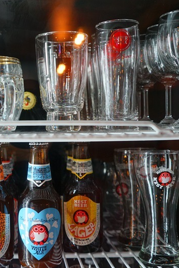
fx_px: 373
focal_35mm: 50
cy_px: 134
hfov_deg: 26.1
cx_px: 19
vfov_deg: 39.6
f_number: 4
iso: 800
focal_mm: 33
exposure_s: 1/60
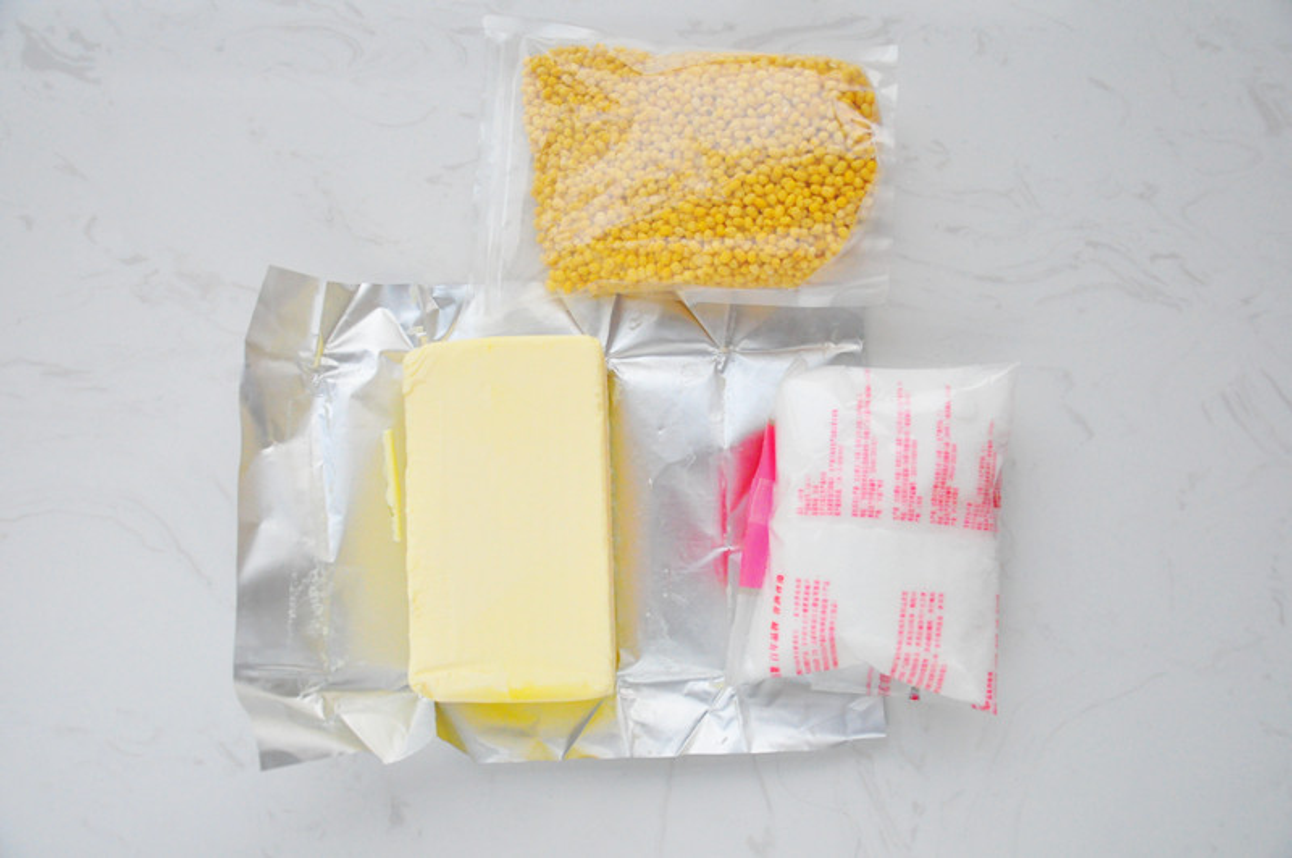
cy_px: 429
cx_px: 646
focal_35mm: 38
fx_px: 1344
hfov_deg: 51.3
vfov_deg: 35.4
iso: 2000
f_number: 4
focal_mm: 25
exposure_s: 1/1000
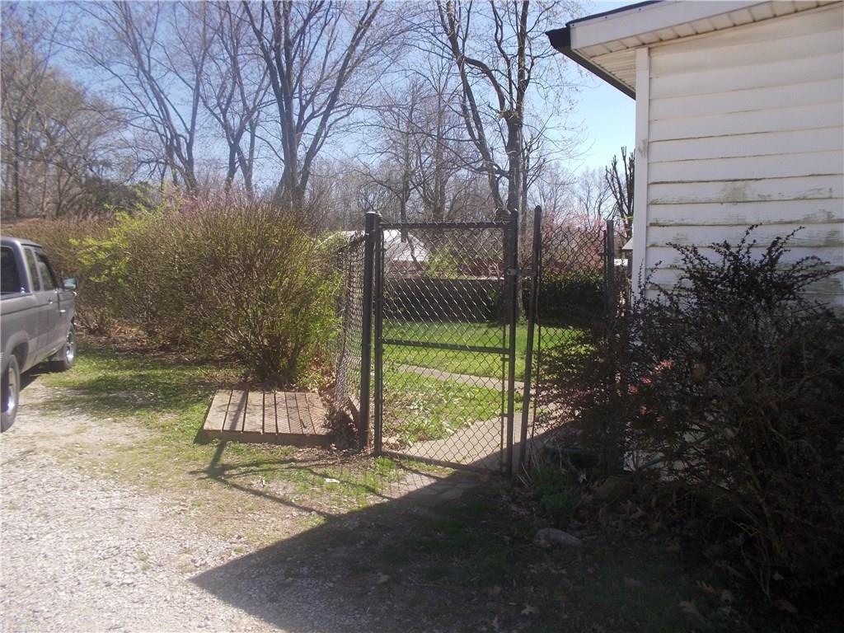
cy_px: 316
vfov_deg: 48.2
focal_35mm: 29
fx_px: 707
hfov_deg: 61.7
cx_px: 422
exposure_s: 1/500
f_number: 3.3
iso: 80
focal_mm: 4.1
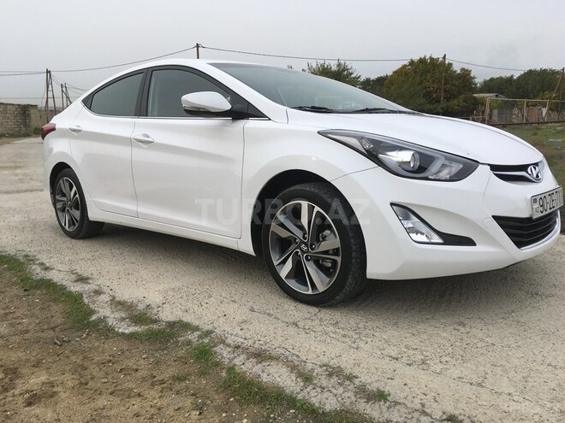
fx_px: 473
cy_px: 212
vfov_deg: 48.2
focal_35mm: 29
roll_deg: +0.4
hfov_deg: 61.7
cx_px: 282
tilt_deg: -11.2
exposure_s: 1/549
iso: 25
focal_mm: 4.15
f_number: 2.2
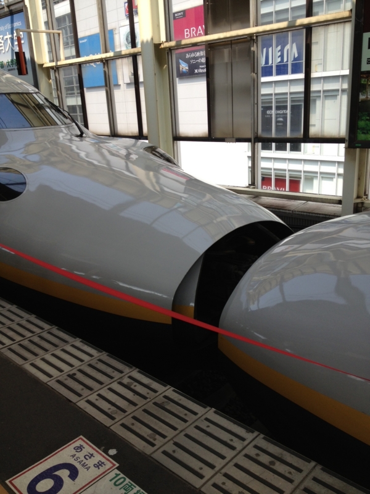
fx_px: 499
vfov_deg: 52.6
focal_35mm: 35
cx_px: 185
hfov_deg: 40.7
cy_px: 247
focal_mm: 4.28
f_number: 2.4
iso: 50
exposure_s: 1/756
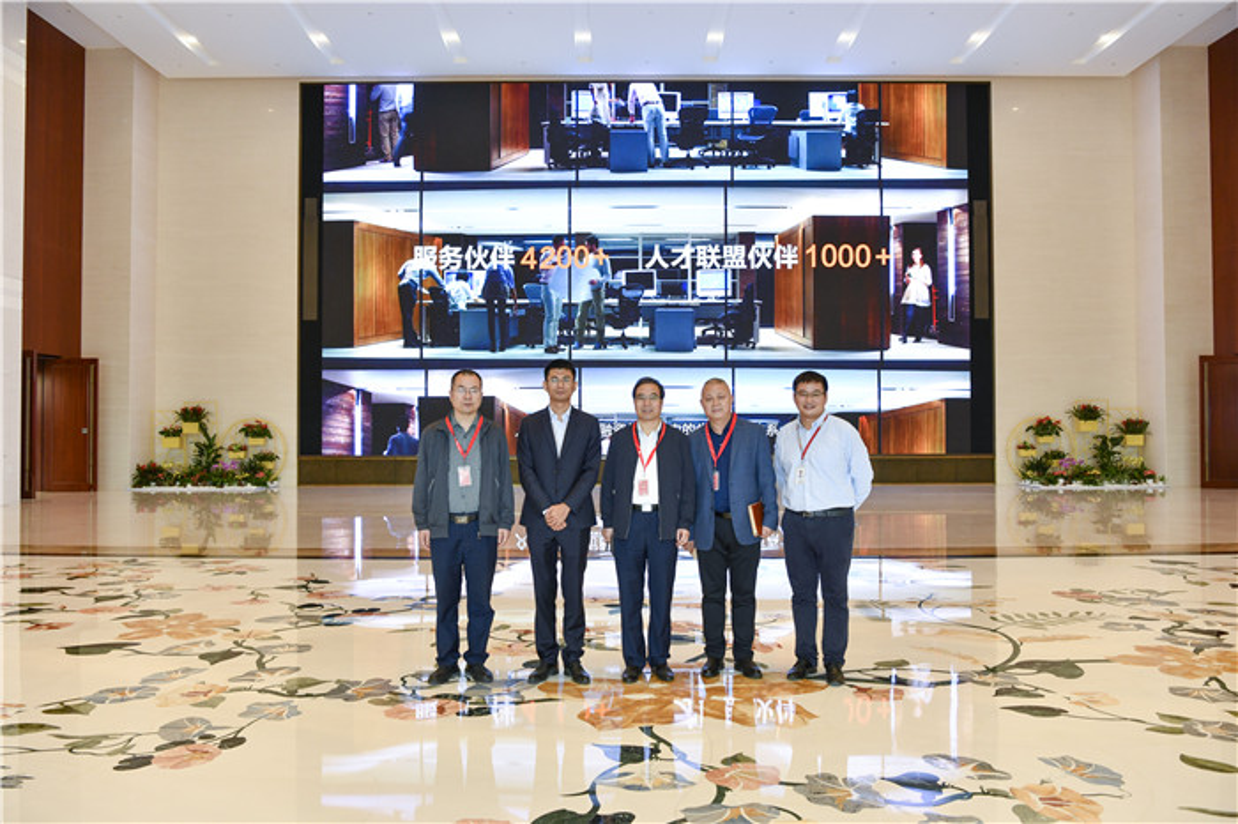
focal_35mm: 29
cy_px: 412
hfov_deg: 63.7
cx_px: 619
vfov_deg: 44.9
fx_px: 997
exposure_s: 1/125
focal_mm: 29
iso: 1000
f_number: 5
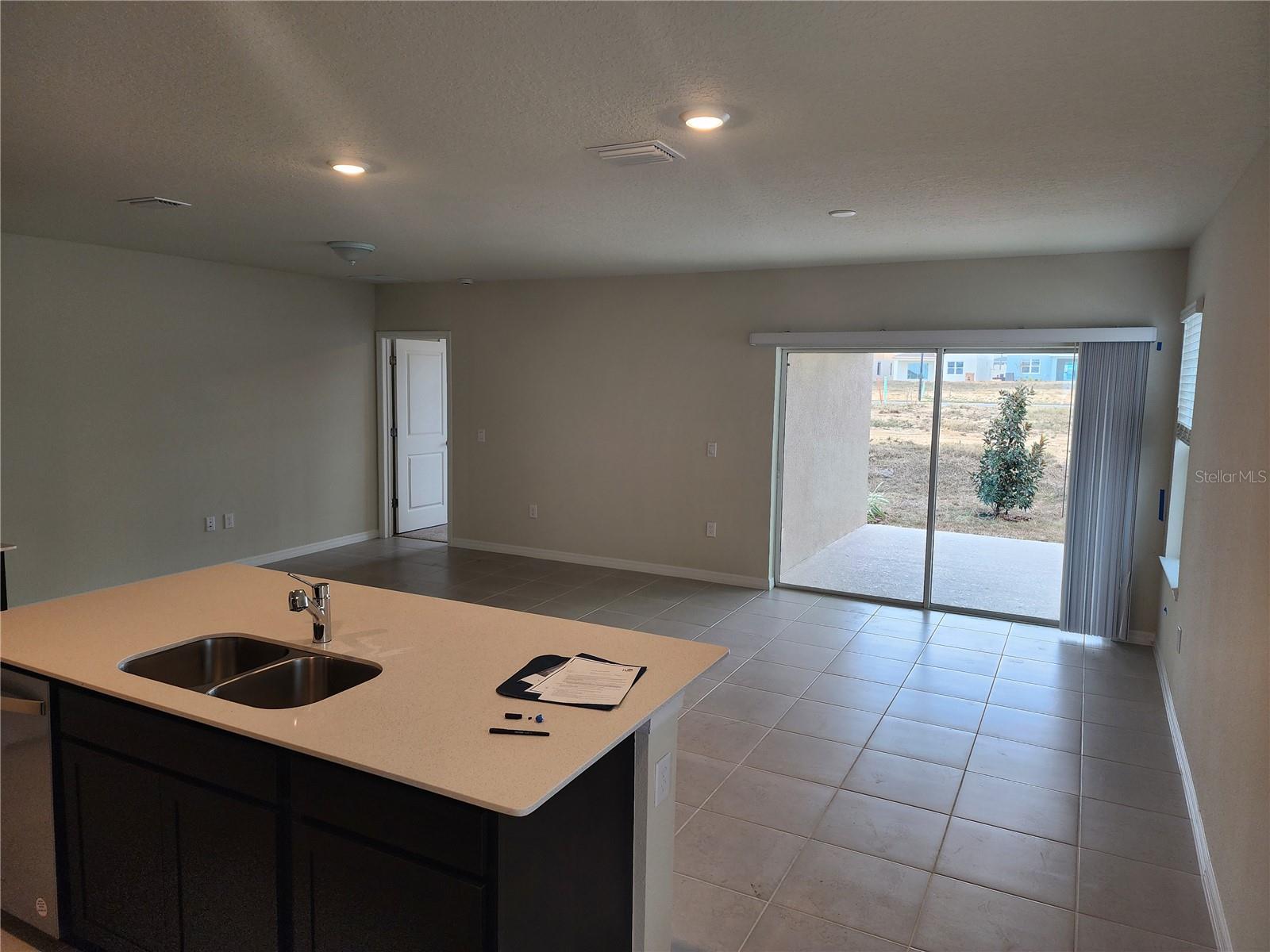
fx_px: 844
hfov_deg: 73.9
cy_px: 476
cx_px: 635
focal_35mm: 23
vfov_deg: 58.9
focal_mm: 6.4
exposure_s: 1/120
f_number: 1.8
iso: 80
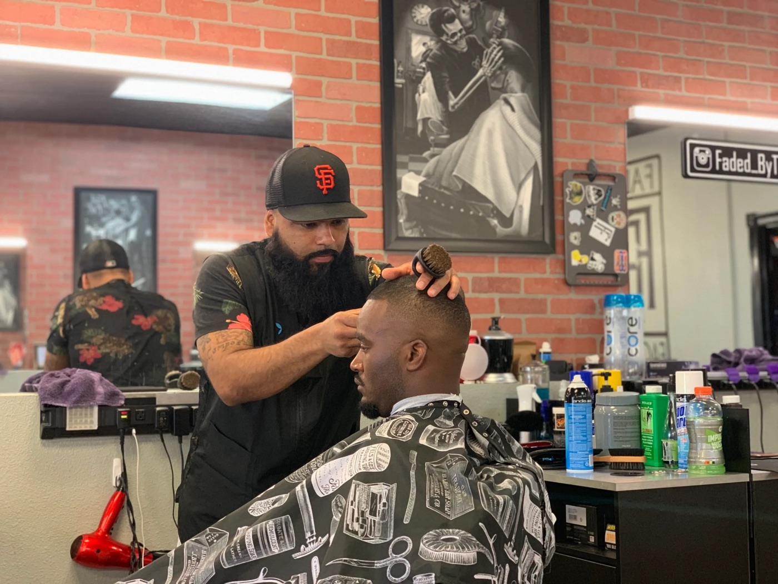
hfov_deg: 36.8
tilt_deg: +2.6
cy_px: 292
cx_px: 389
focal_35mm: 52
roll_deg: +0.2
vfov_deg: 28.0
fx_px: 1169
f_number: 2.4
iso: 250
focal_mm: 6
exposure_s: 1/60
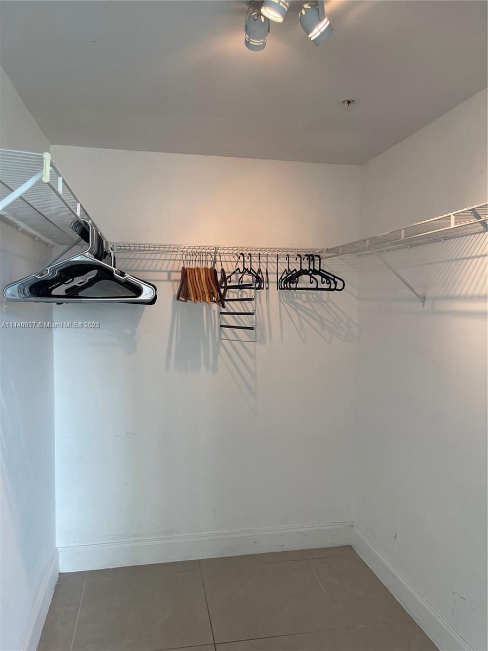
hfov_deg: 53.1
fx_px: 489
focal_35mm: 26
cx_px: 244
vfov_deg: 67.3
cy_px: 326
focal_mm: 5.1
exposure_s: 1/120
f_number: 1.6
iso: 64
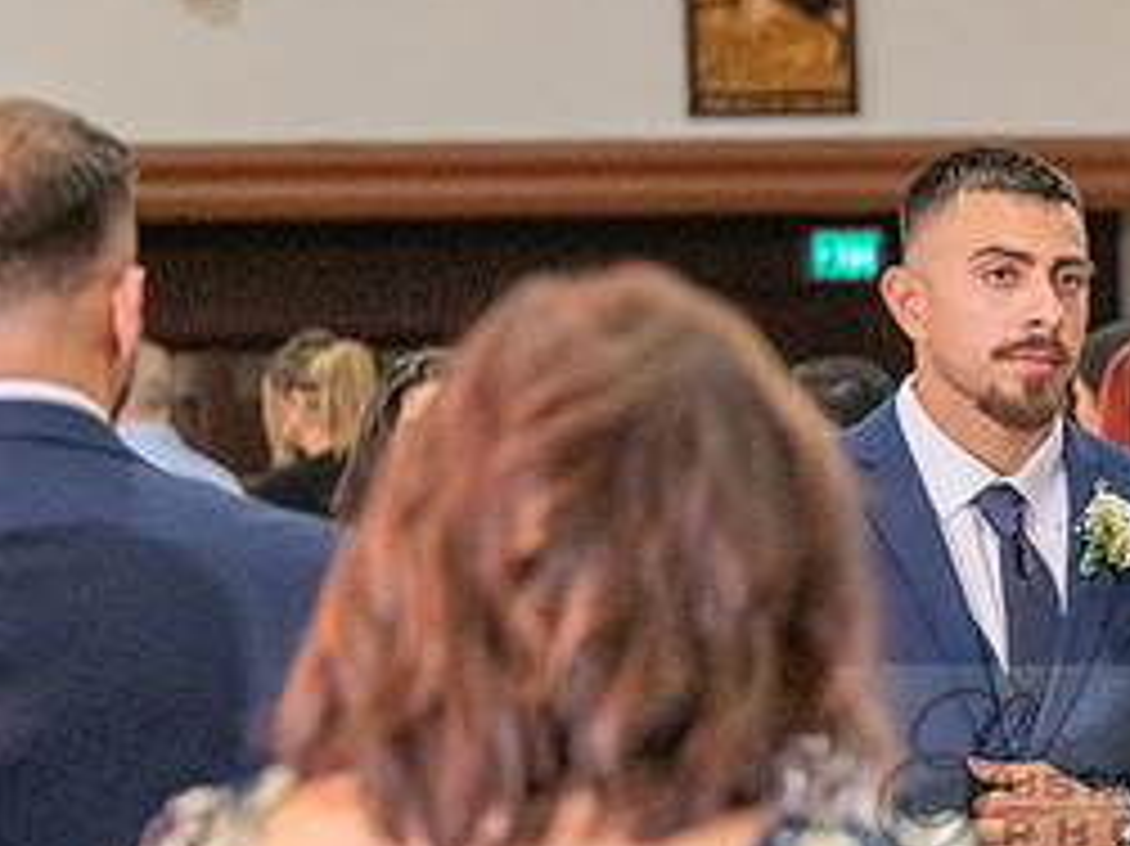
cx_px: 1994
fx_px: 8059
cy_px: 944
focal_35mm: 247
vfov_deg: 6.0
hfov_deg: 7.8
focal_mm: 70
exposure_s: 1/200
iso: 1000
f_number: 3.2
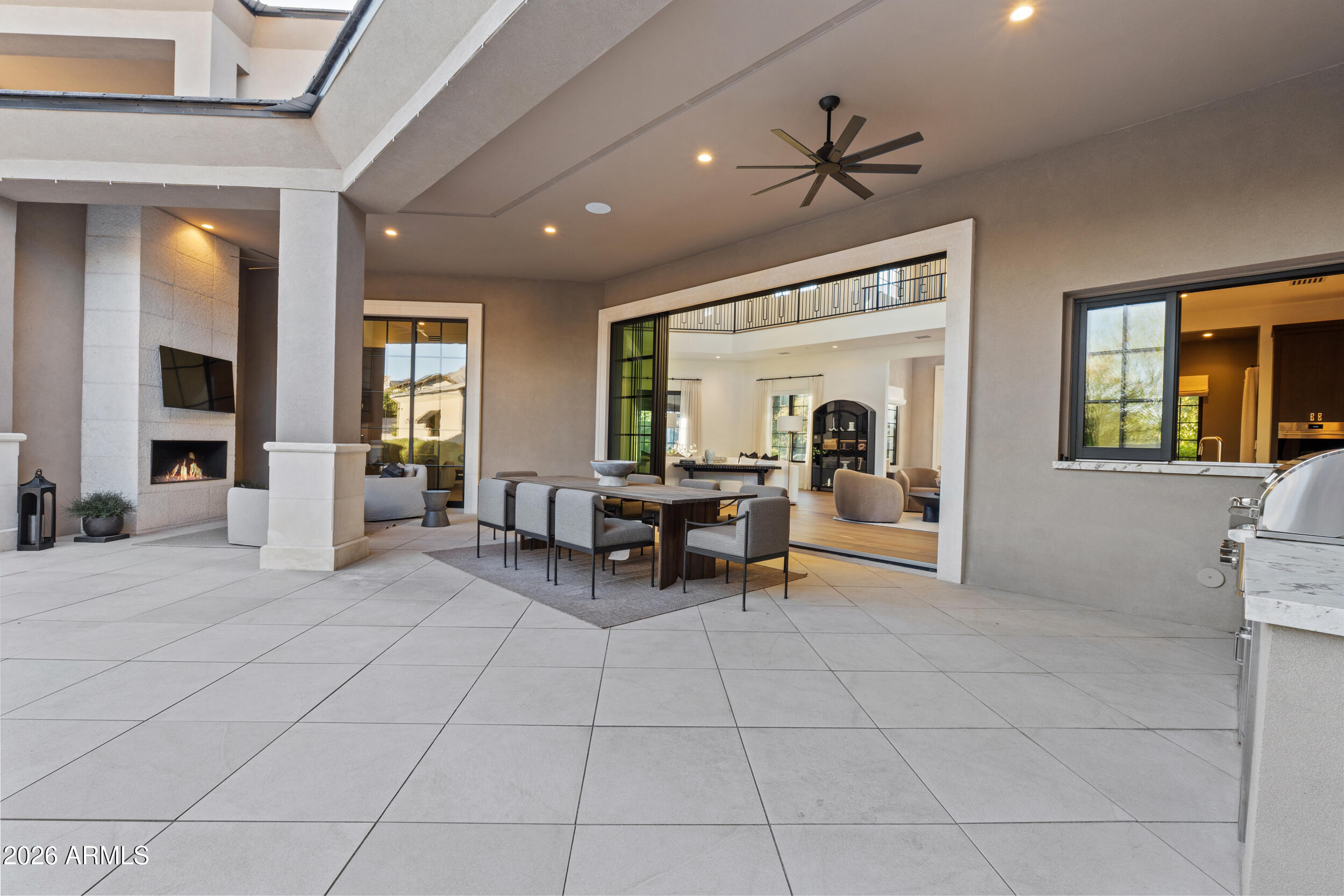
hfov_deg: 100.4
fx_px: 560
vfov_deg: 77.3
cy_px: 448
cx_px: 672
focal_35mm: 15
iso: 250
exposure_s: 1/4
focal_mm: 10
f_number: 9
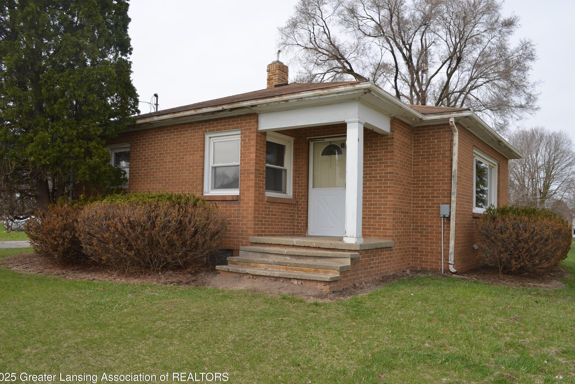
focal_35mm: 28
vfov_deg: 46.4
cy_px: 197
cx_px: 290
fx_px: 447
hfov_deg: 65.5
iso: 100
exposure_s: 1/200
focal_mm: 18
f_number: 7.1
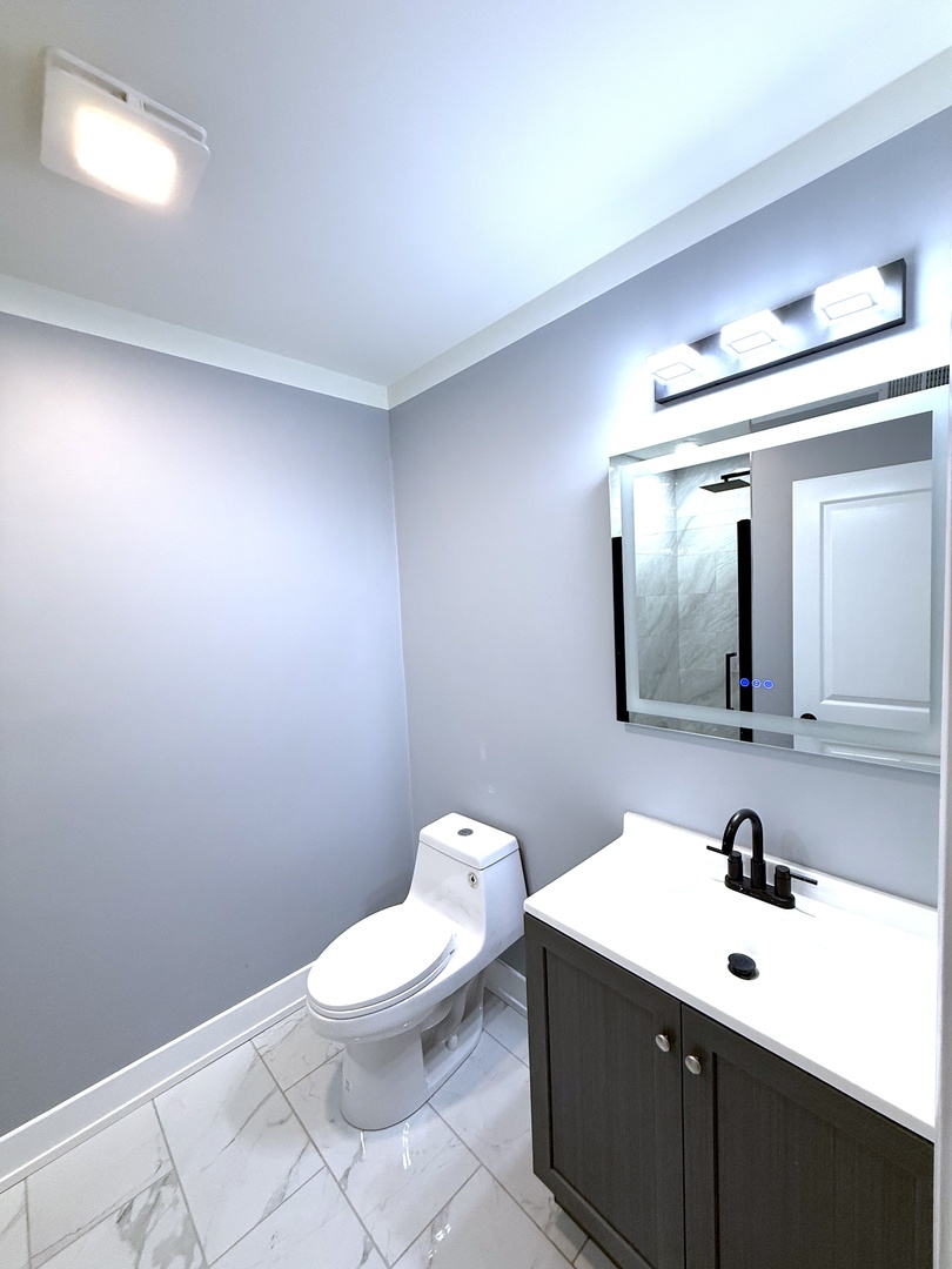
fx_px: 513
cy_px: 634
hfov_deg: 85.7
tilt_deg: -3.9
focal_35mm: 14
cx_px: 476
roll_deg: +2.7
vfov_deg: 102.1
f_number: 2.2
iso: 200
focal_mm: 2.22
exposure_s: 1/120
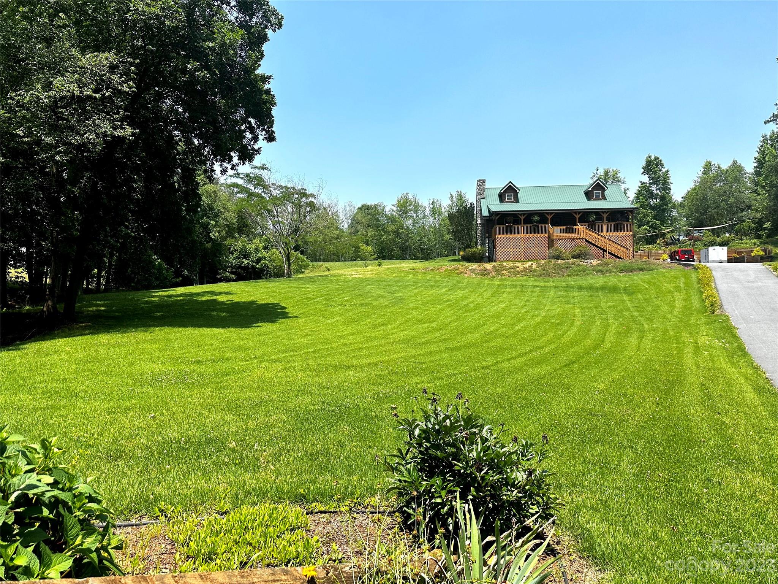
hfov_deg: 71.6
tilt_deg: +2.1
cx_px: 389
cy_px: 292
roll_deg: -0.5
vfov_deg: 56.8
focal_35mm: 24
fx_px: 539
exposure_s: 1/3356
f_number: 1.78
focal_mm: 6.86
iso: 80
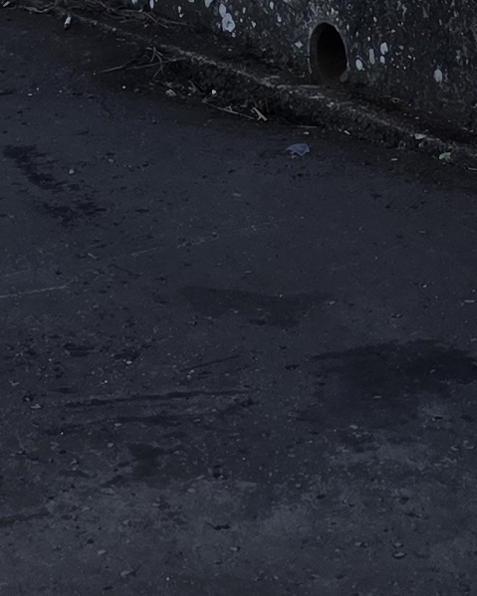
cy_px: -566
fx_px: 2648
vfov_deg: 11.6
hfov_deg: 10.2
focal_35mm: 150
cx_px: 443
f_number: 1.7
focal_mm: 6.3
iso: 80
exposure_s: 1/3768
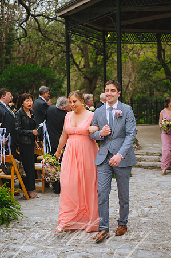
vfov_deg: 34.5
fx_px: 414
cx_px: 86
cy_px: 129
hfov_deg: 23.3
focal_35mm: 58
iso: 400
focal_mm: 58
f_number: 2.8
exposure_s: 1/1600
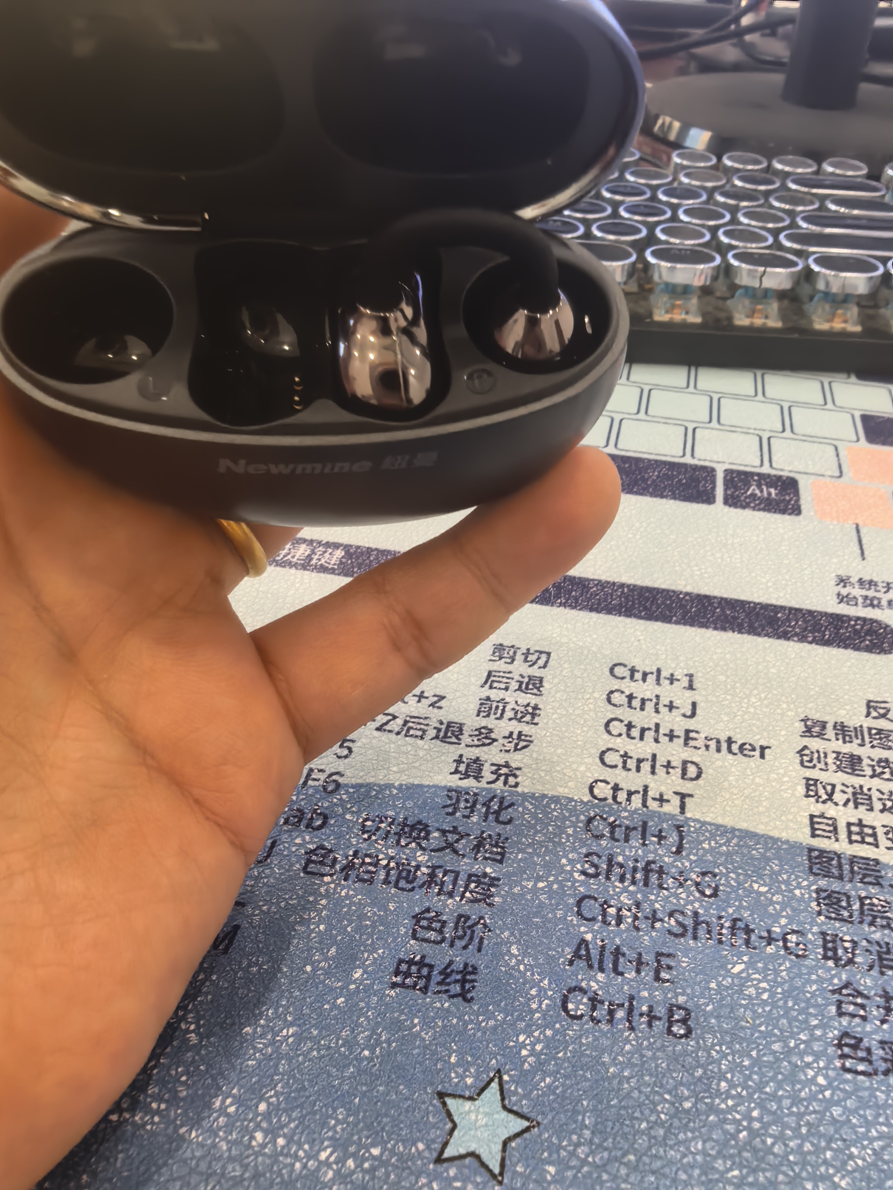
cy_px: 595
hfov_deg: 56.8
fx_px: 826
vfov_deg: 71.6
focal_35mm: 24
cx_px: 446
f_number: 2.2
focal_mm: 1.95
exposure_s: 1/33.3
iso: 250
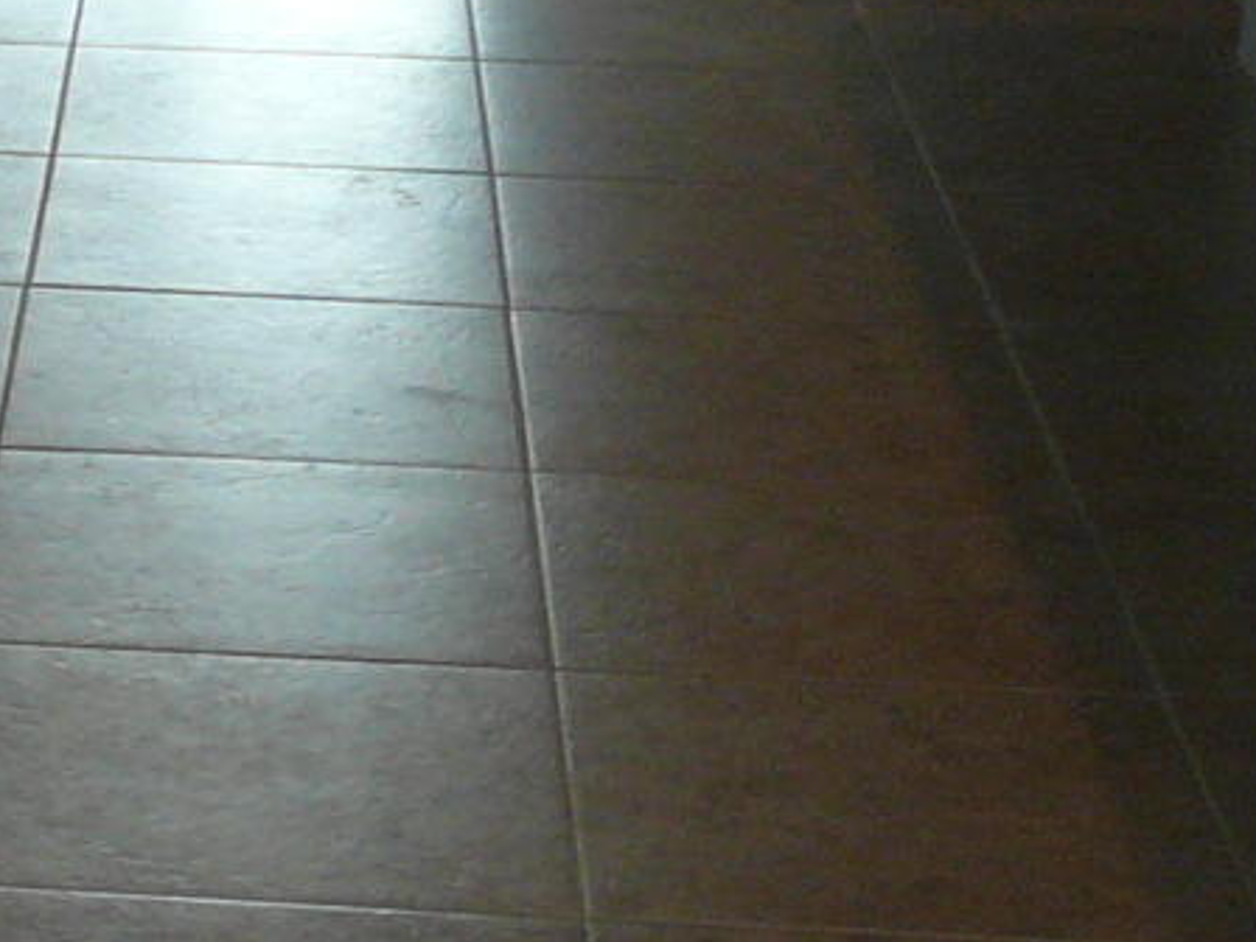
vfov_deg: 11.4
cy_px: -59
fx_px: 4644
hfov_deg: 14.6
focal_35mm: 128
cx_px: -499
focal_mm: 4.6
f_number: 2.8
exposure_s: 1/30
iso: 125
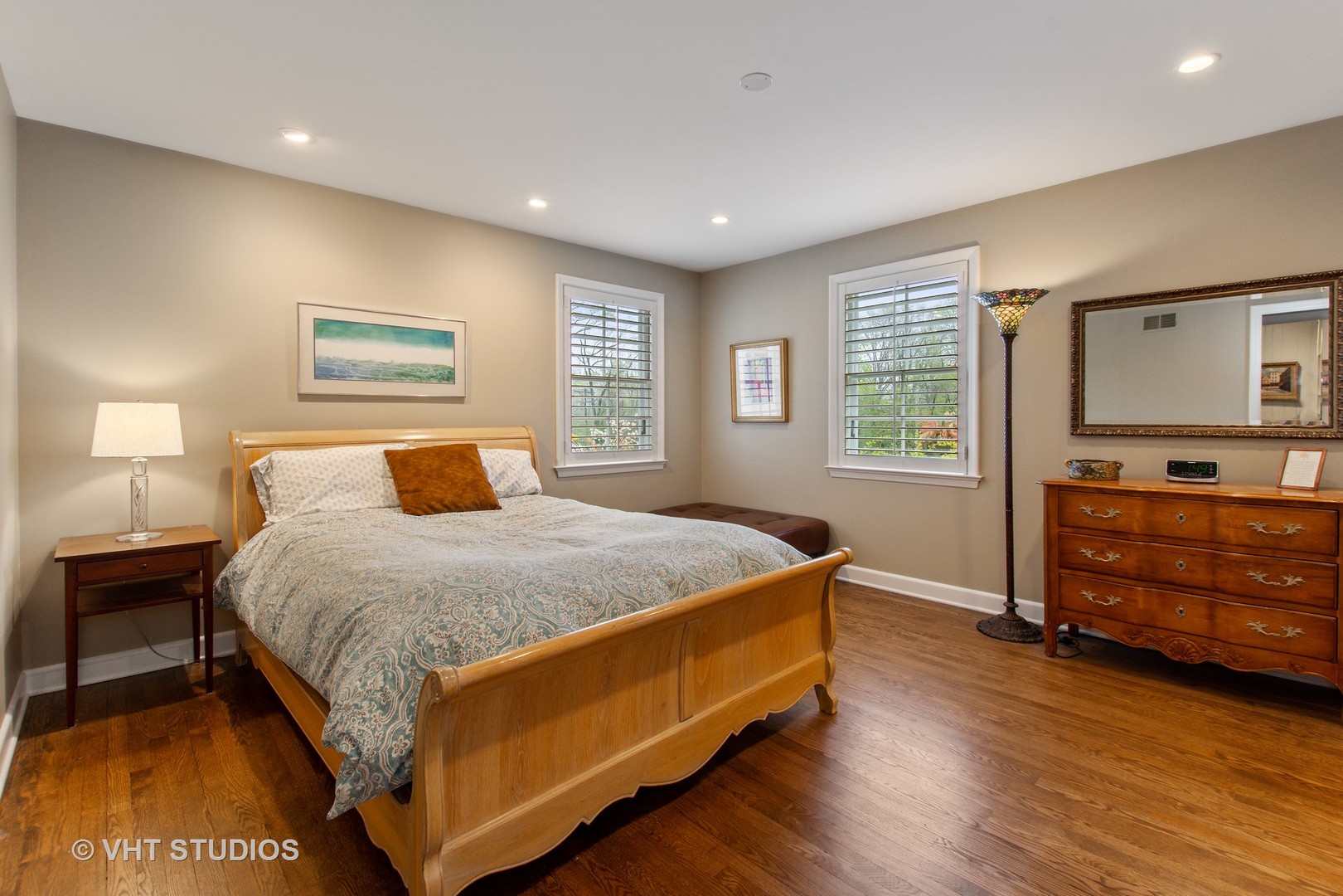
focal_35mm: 15
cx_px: 672
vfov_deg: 77.3
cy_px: 448
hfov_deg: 100.4
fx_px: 560
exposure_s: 1/2
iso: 200
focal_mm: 10
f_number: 9.5
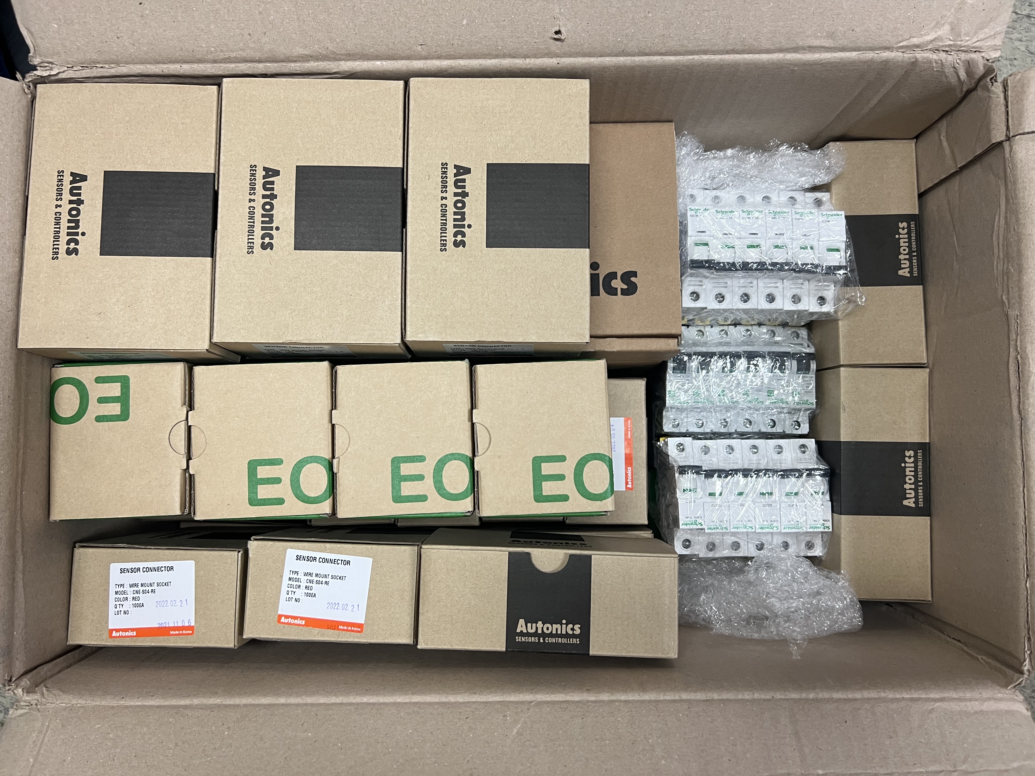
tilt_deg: -86.8
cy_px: 388
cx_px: 518
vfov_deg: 53.1
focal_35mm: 26
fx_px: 777
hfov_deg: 67.3
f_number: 1.5
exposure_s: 1/60
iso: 100
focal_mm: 5.7
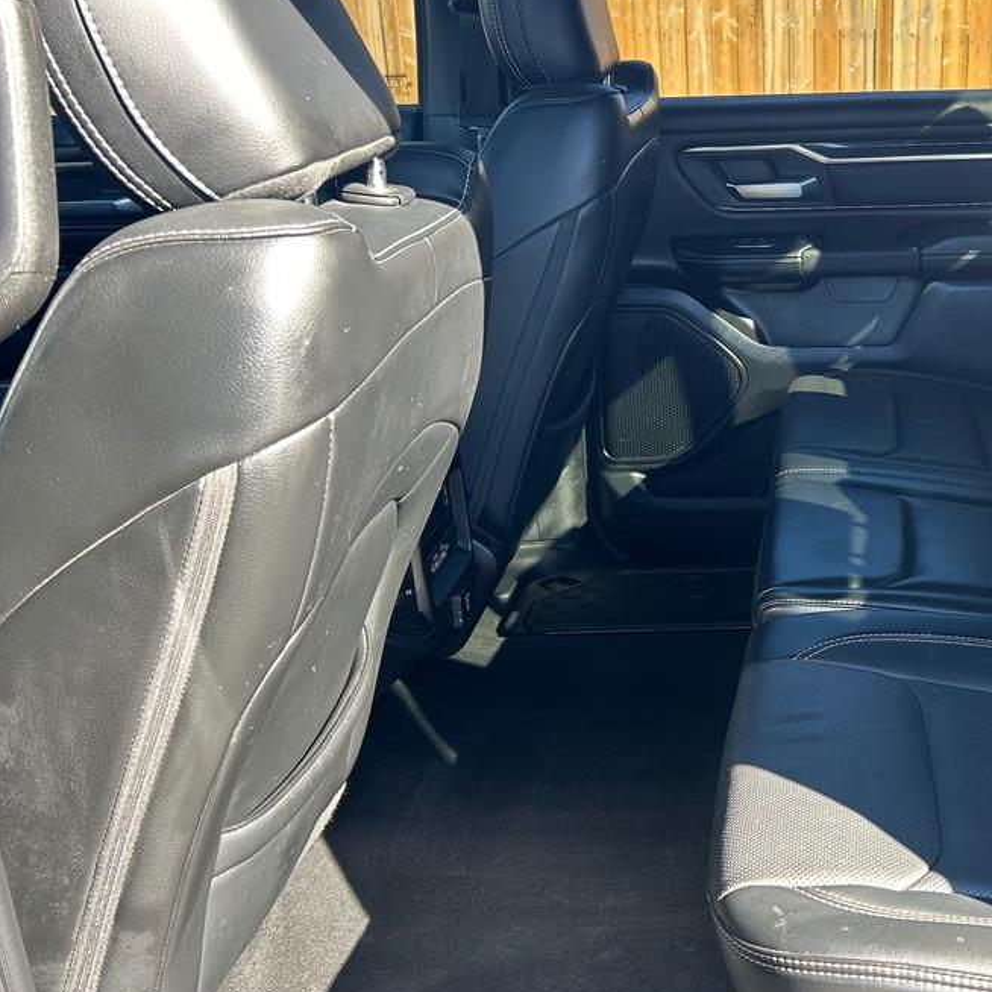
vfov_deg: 37.5
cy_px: 551
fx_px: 1459
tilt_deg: -22.9
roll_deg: -1.4
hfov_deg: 35.1
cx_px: 921
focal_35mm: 45
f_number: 1.5
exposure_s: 1/121
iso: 40
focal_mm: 5.7
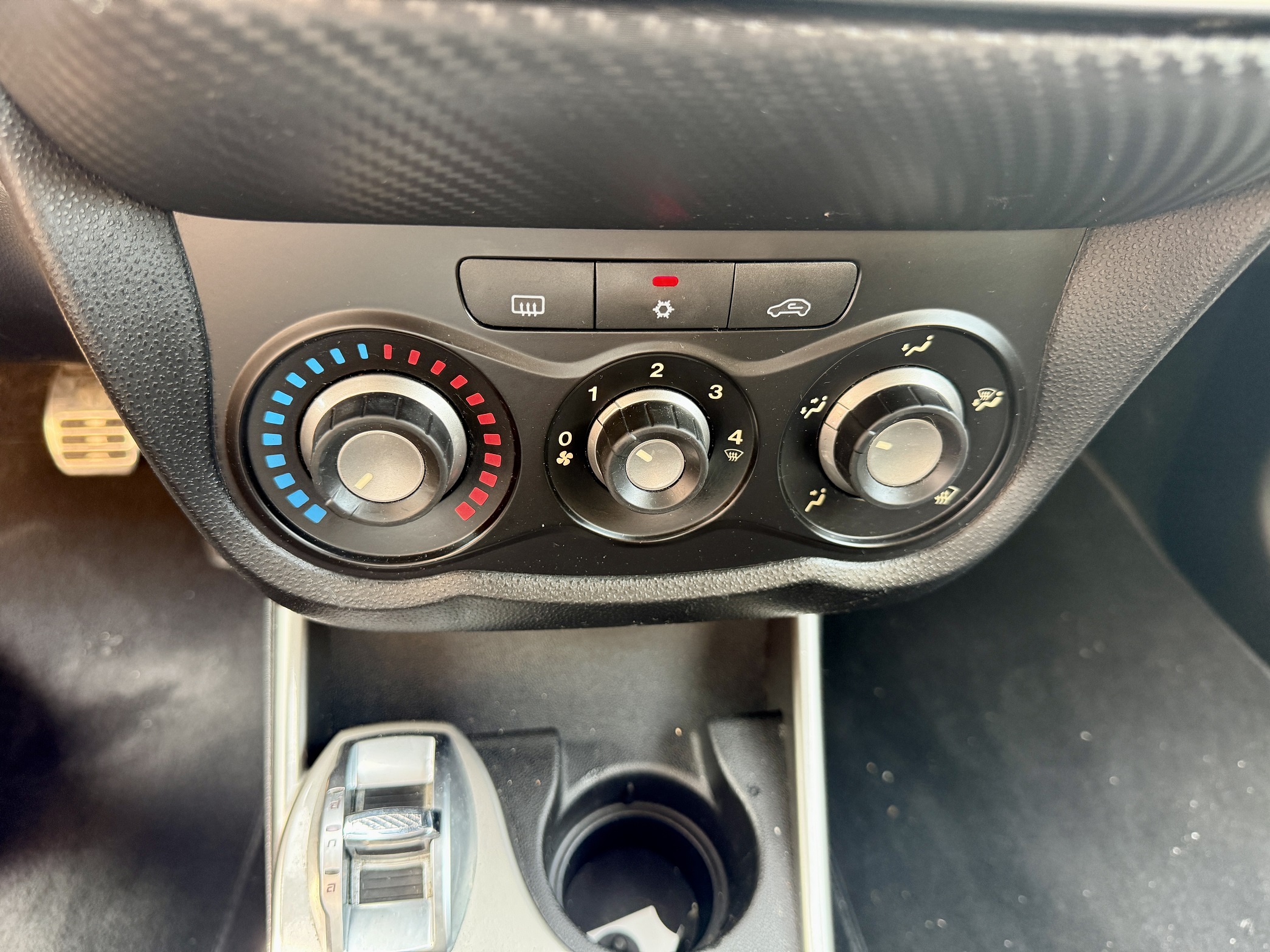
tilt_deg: -40.7
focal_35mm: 24
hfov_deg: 71.6
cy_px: 476
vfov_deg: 56.8
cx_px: 635
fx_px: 881
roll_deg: -5.5
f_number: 1.78
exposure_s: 1/60
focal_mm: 6.76
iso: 250
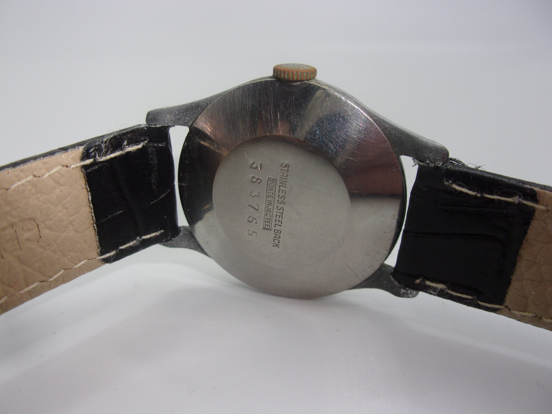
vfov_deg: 49.7
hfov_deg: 63.4
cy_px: 207
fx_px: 446
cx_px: 276
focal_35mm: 28
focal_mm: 5.1
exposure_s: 1/42
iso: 80
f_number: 3.9
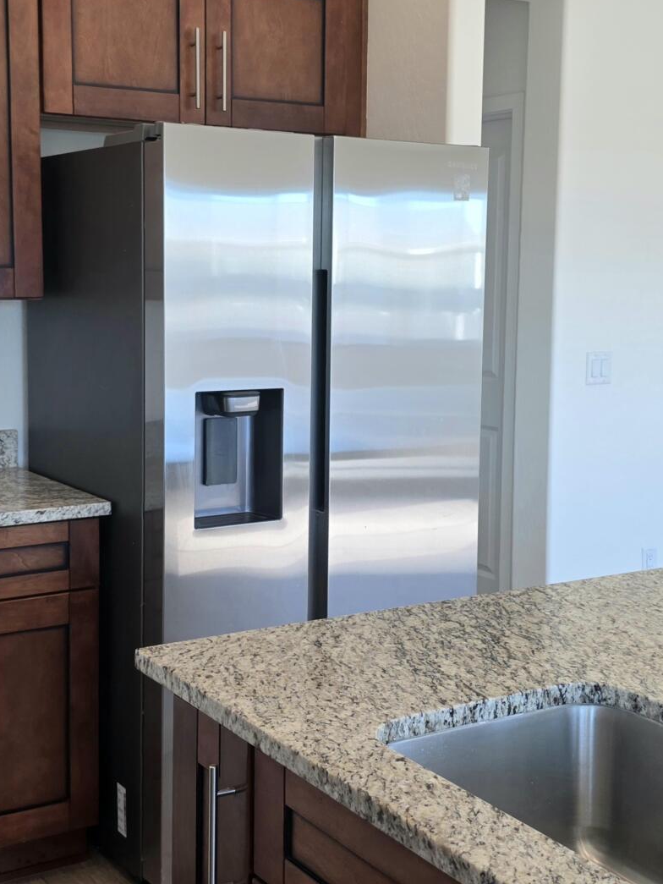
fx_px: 1123
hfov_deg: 32.9
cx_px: 314
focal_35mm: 44
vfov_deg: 42.9
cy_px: 391
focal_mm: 6.25
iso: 80
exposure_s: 1/120
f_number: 1.7
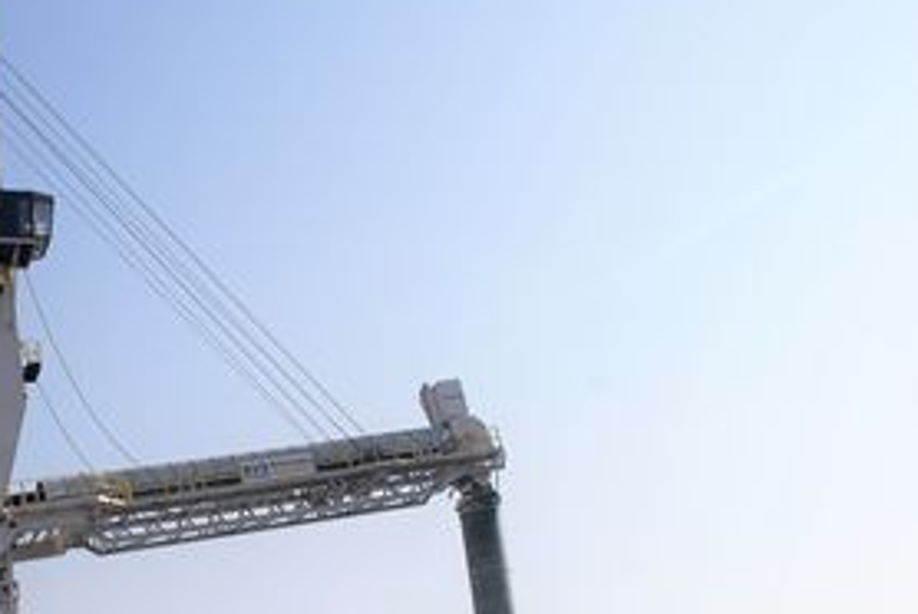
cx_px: 152
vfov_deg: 24.9
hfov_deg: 35.4
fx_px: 1378
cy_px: 452
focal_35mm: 54
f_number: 8
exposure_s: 1/400
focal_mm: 20
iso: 100
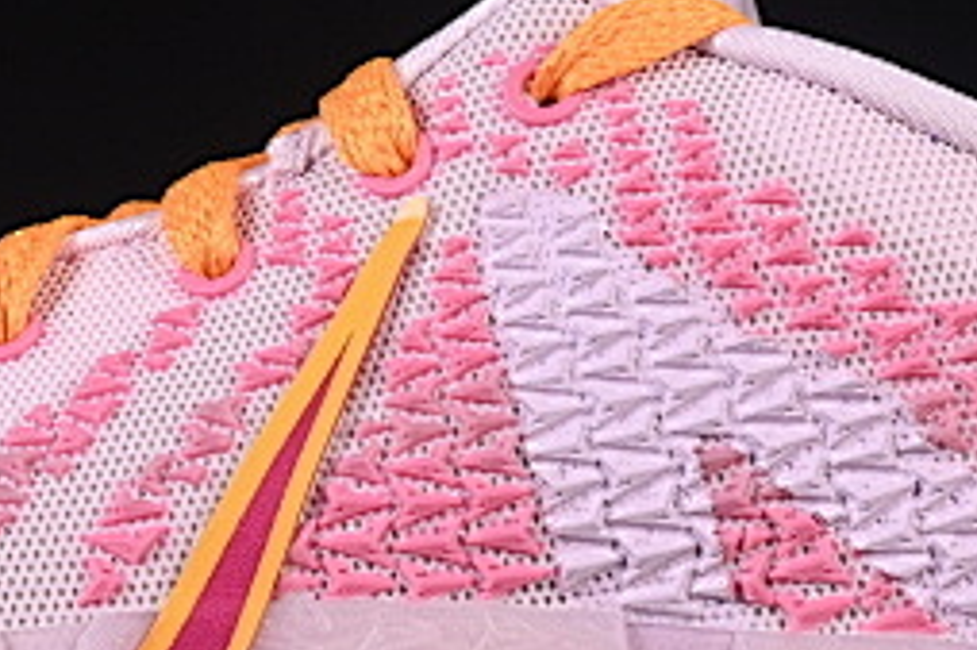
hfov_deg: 6.5
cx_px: 246
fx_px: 8651
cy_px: 231
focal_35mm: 319
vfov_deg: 4.3
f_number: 8
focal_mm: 50
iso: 160
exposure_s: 1/80
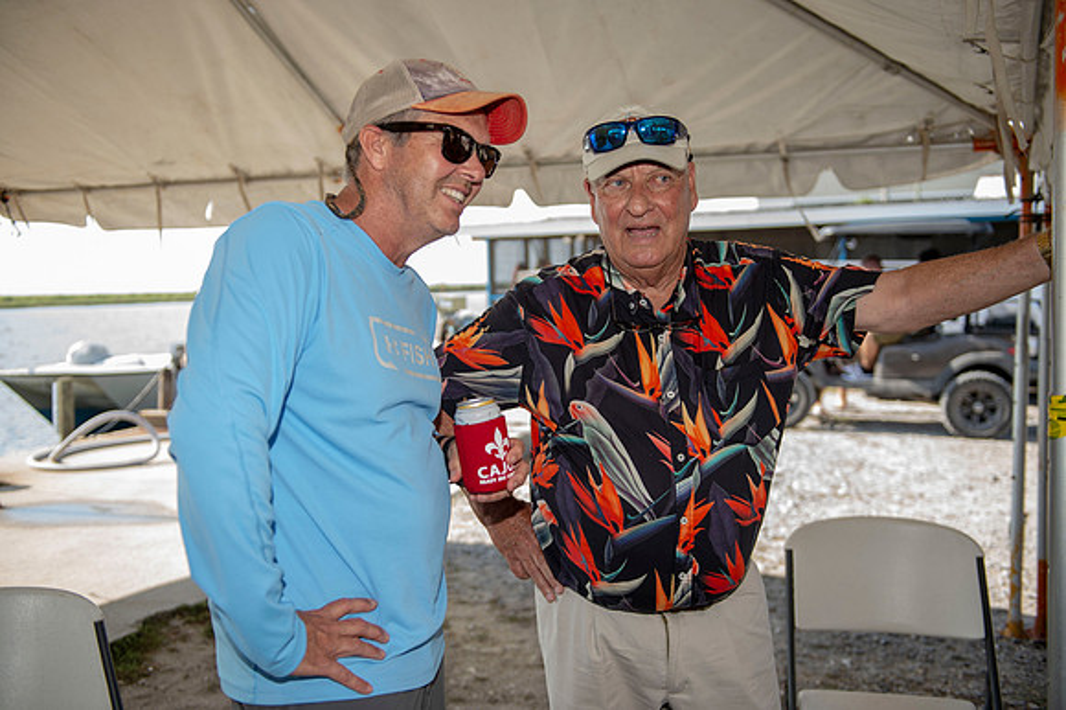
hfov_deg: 54.5
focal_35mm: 35
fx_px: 1036
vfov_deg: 37.8
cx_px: 533
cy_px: 355
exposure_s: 1/200
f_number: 2.8
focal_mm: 35
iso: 50
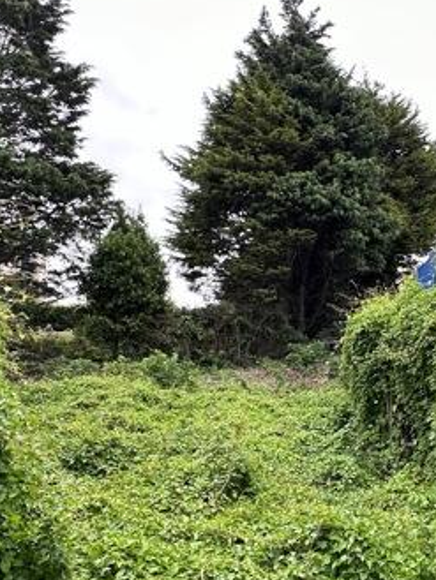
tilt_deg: -0.3
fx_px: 571
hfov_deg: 41.0
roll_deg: +1.1
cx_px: 305
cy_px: 333
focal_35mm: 34
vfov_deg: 53.7
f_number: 2.2
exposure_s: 1/99
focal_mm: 2.22
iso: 40
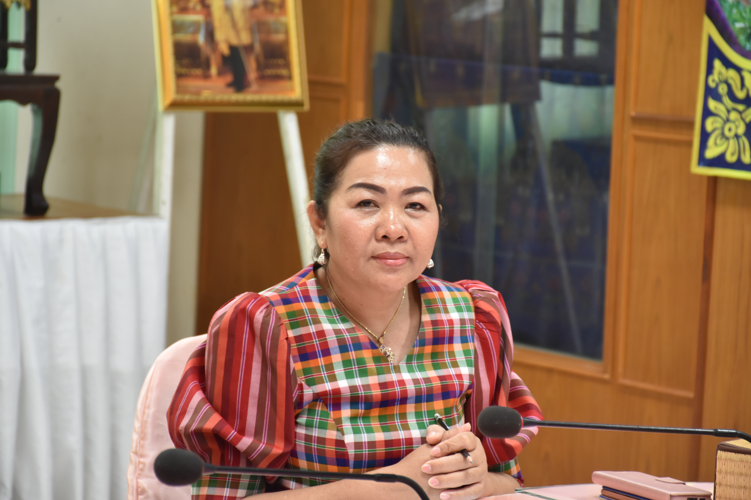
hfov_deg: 14.4
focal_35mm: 142
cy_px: 250
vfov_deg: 9.6
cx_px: 376
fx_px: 2972
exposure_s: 1/20
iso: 800
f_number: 5.3
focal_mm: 95
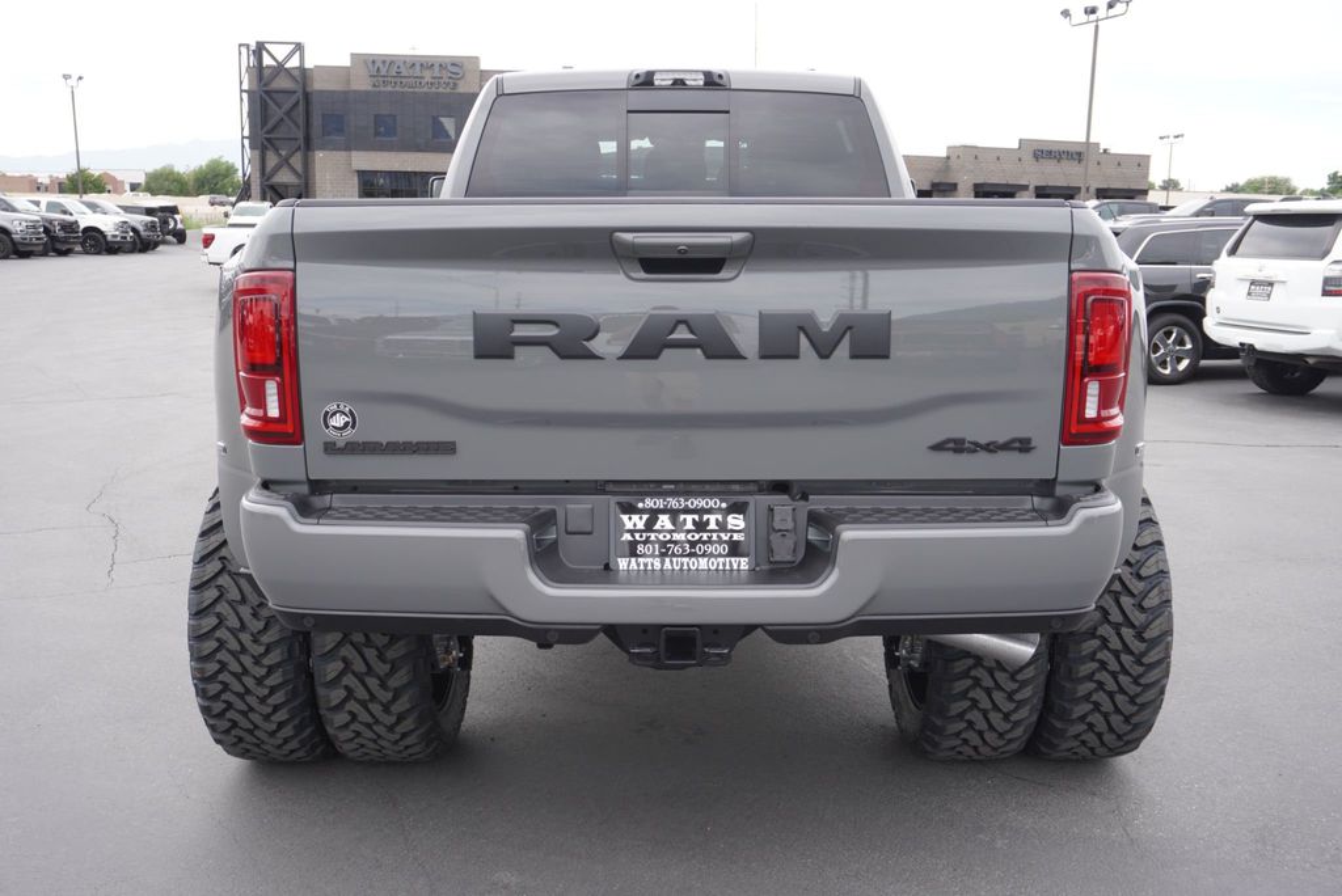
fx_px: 1175
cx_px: 671
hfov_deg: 59.5
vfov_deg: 41.8
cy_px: 448
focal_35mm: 32
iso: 100
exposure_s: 1/125
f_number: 5.6
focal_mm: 21
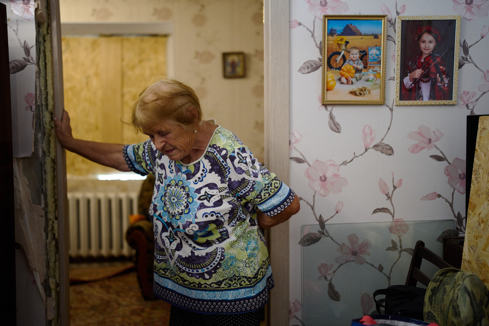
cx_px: 244
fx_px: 475
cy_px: 163
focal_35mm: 35
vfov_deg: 37.8
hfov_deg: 54.4
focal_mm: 35
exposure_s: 1/200
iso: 2000
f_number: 1.4
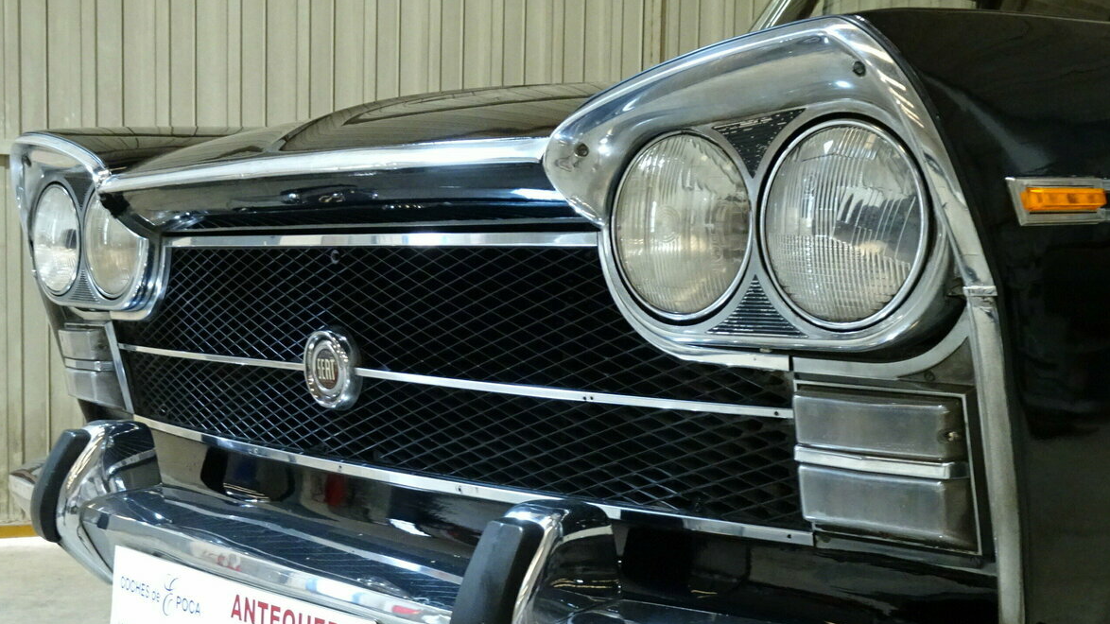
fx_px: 1442
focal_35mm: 49
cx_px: 552
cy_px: 401
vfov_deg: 24.3
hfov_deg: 42.1
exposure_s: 1/6
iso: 800
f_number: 4.5
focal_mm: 7.58
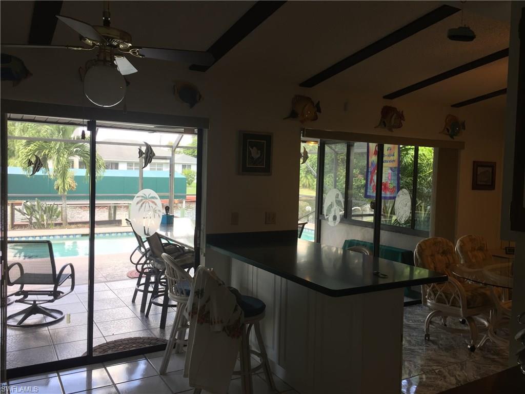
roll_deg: -3.2
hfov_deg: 61.7
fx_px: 440
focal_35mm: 29
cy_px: 197
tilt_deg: -4.2
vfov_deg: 48.2
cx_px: 262
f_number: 2.2
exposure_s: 1/60
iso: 40
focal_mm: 4.15
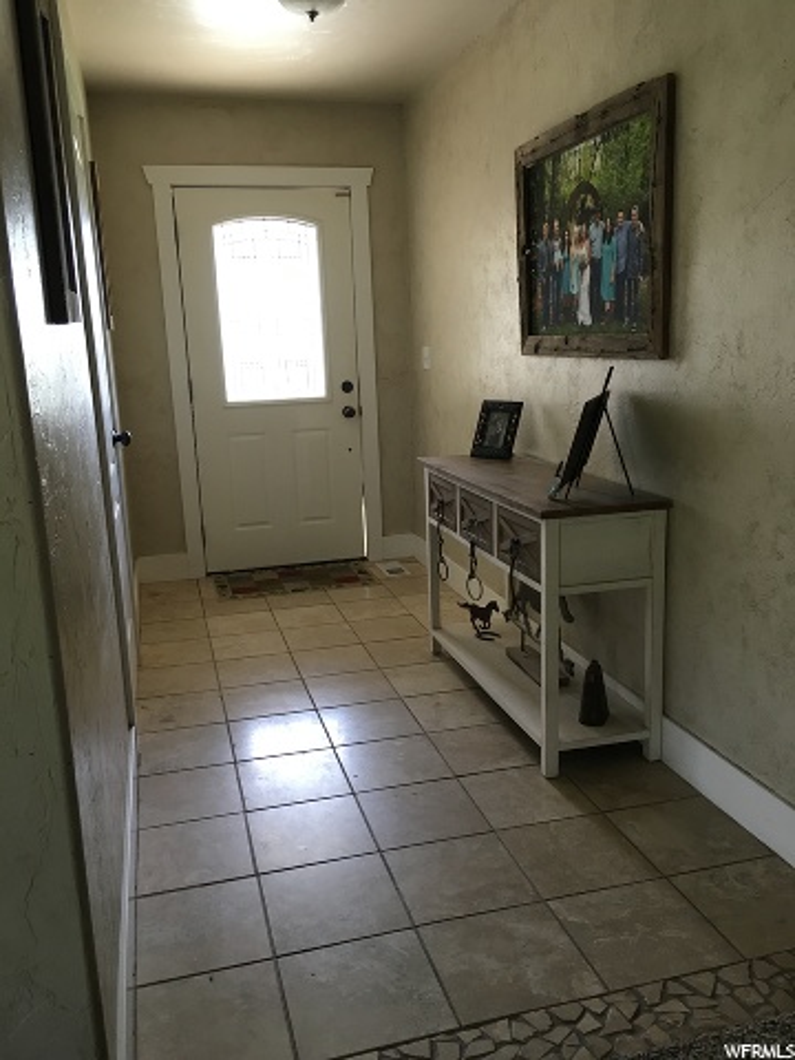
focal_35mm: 29
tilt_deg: -12.9
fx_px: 888
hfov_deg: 48.2
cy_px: 530
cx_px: 398
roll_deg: +2.3
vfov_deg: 61.7
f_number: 2.2
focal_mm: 4.15
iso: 80
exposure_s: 1/30
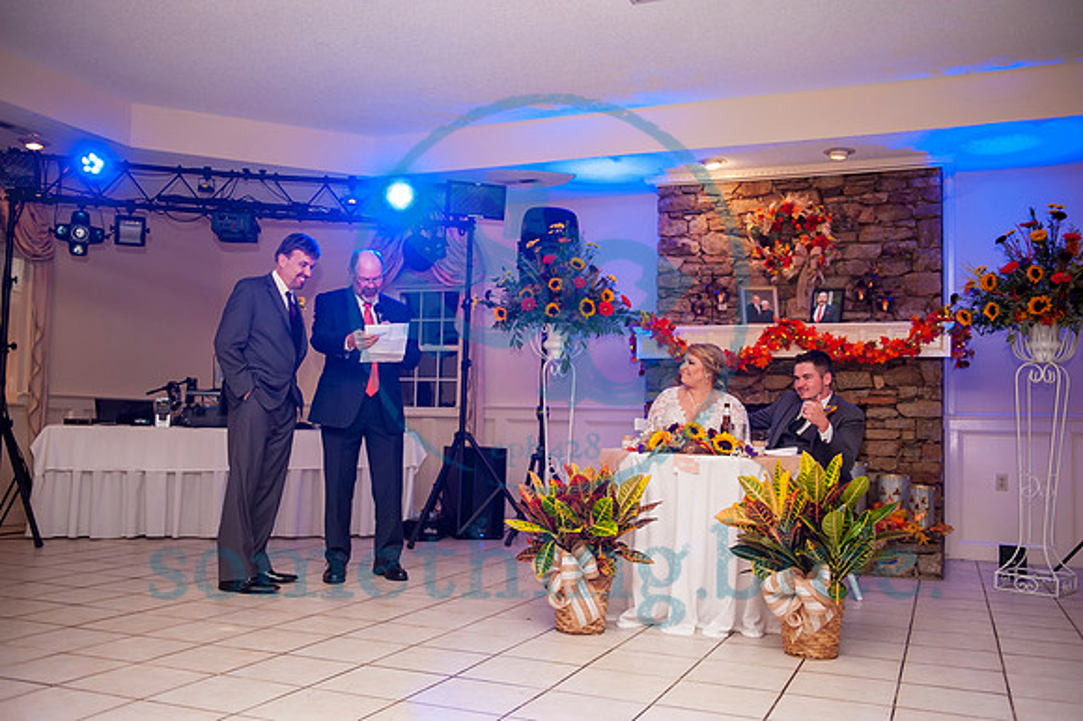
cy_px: 360
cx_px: 542
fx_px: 962
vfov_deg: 41.1
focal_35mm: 32
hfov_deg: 58.7
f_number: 2.8
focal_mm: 32
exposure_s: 1/160
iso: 1000
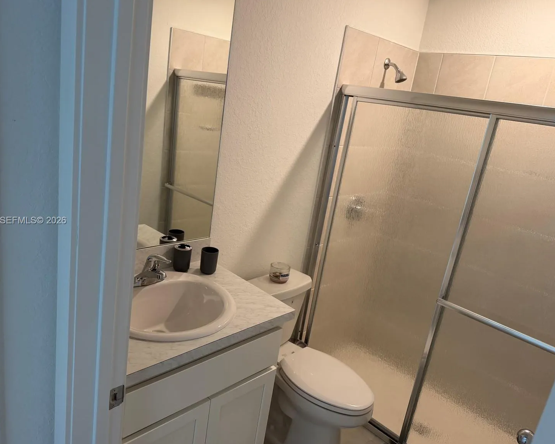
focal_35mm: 26
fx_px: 427
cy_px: 221
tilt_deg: -16.7
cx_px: 254
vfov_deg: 54.9
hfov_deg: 65.9
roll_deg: -6.9
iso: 125
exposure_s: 1/60
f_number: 1.78
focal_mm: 6.76
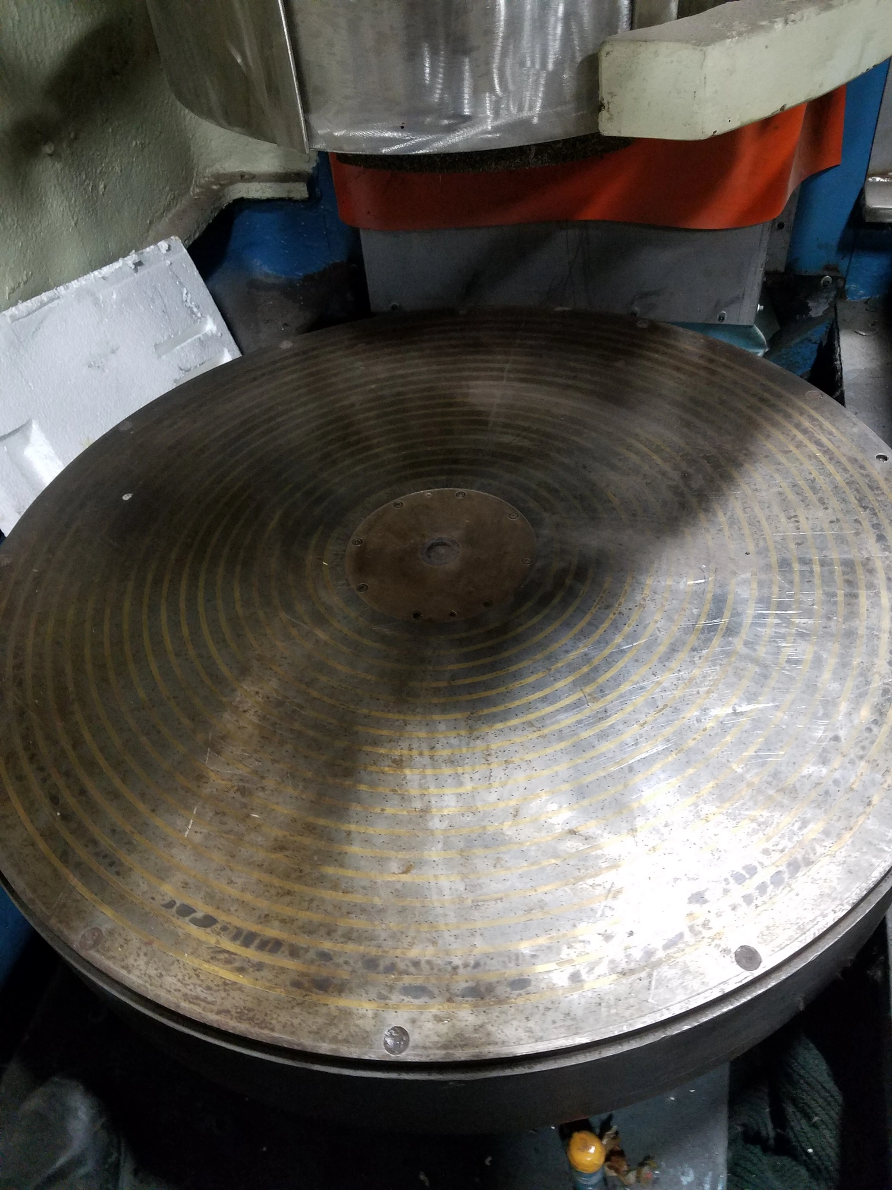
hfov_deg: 53.1
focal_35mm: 26
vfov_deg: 67.3
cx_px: 446
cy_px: 595
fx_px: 893
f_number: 1.7
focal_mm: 4.2
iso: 200
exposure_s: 1/17
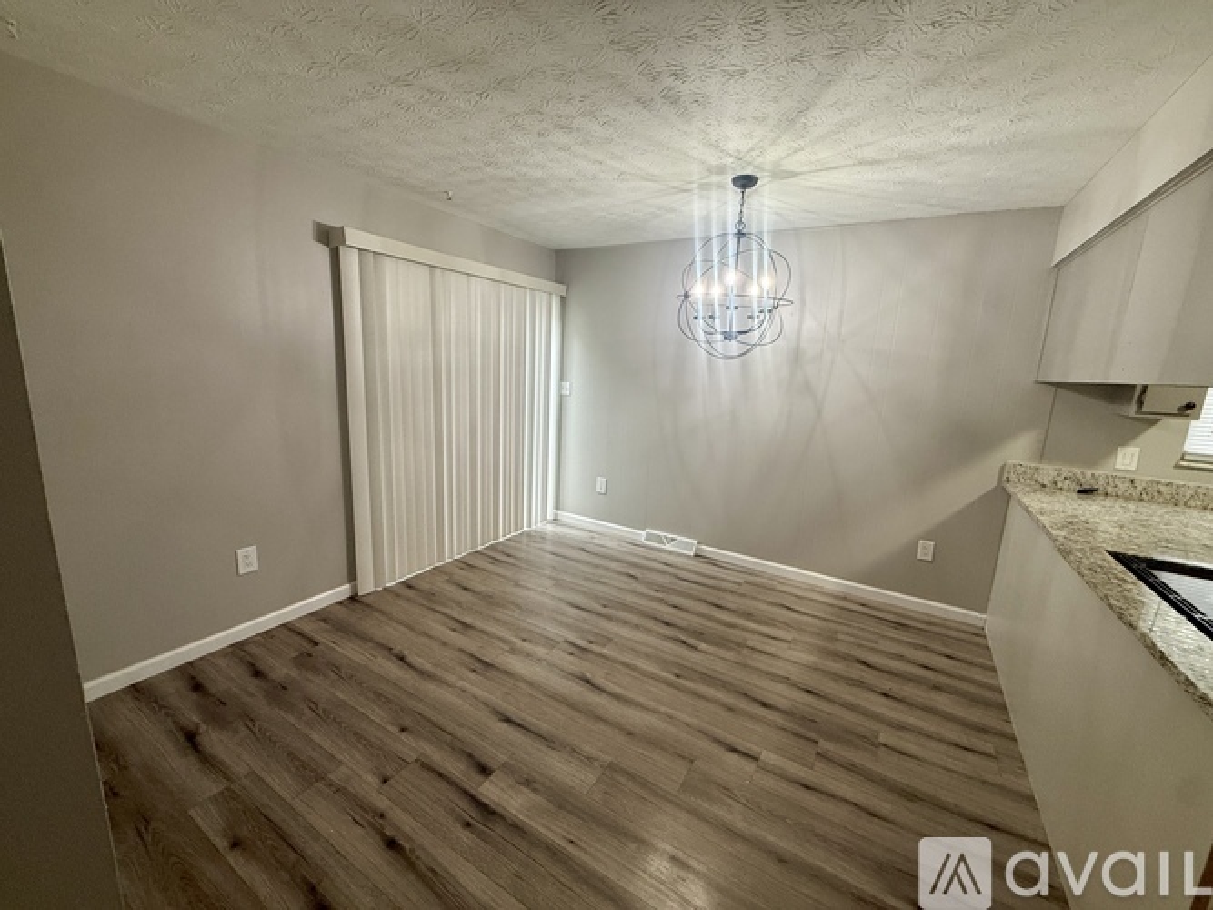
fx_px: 490
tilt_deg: -10.0
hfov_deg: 102.1
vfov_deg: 85.7
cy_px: 455
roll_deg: -1.6
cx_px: 606
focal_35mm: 14
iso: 250
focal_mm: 2.22
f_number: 2.2
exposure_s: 1/120
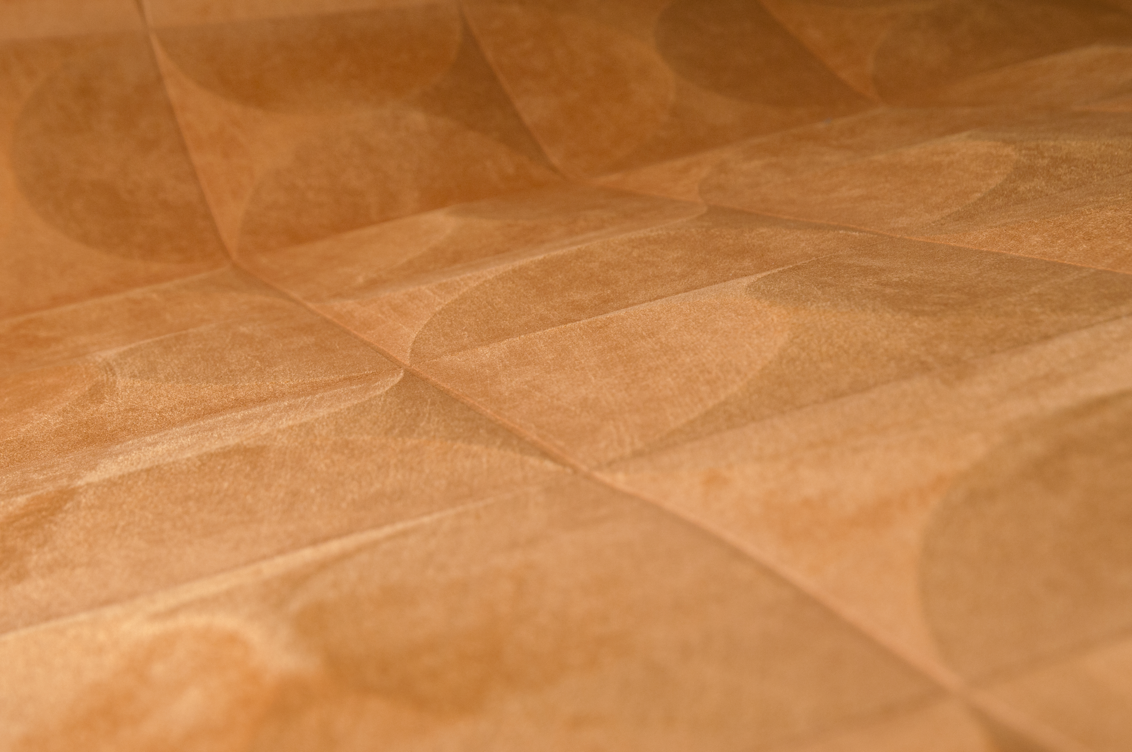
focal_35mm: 68
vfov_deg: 20.1
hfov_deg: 29.9
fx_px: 2120
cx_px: 566
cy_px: 376
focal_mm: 45
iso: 200
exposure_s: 1/200
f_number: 9
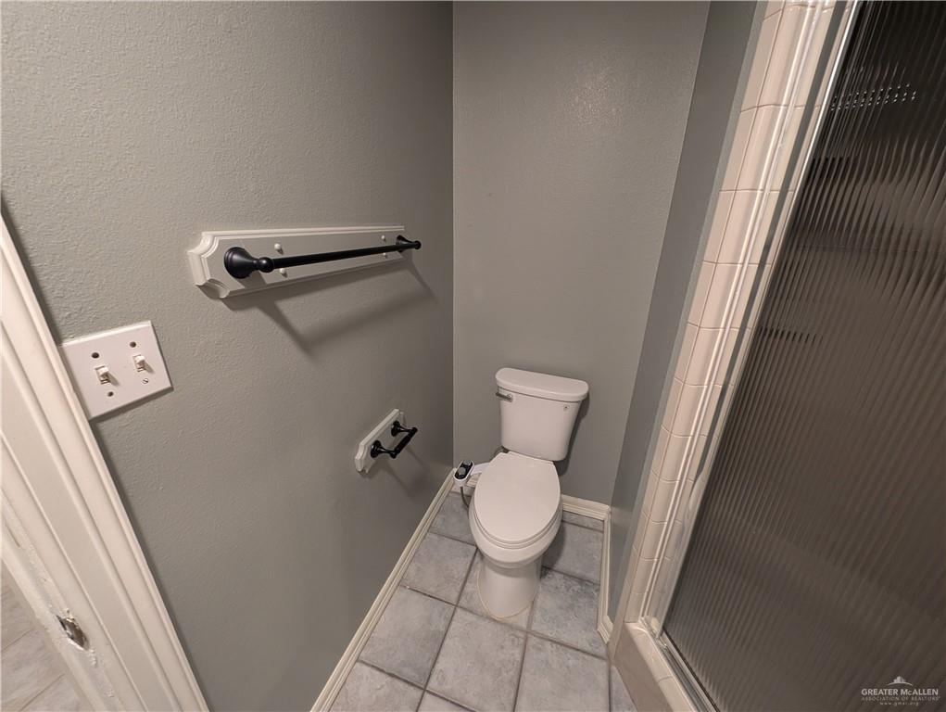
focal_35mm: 12
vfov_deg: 94.6
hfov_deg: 110.5
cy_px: 356
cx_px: 473
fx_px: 328
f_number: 1.95
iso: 173
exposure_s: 1/23.8
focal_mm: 2.23
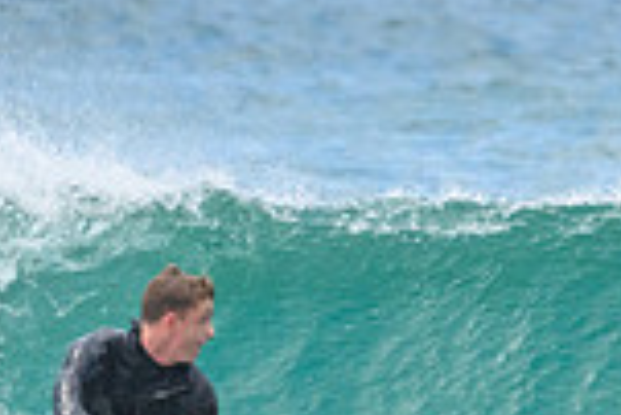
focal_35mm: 3064
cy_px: 520
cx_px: 321
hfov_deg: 0.7
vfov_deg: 0.4
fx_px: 52904
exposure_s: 1/3200
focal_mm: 800
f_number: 11
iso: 1800
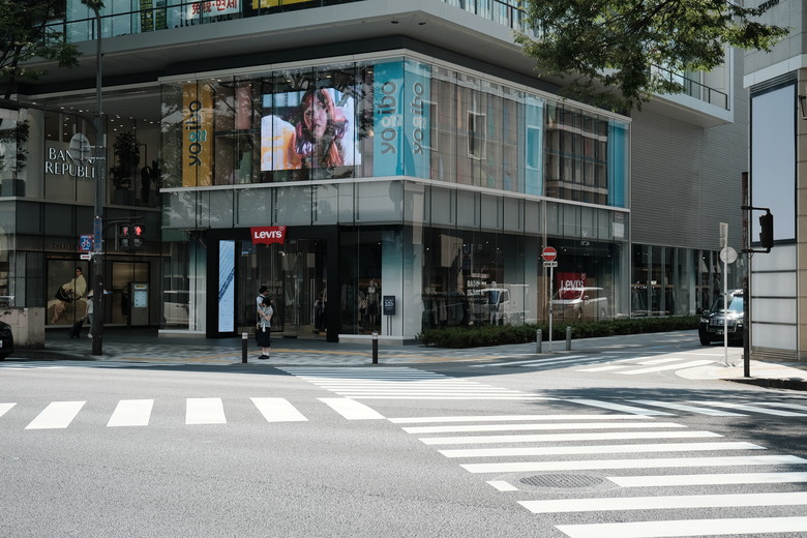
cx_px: 404
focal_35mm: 54
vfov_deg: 25.1
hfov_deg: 36.9
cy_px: 269
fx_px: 1210
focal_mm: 35.8
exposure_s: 1/1700
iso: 400
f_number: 4
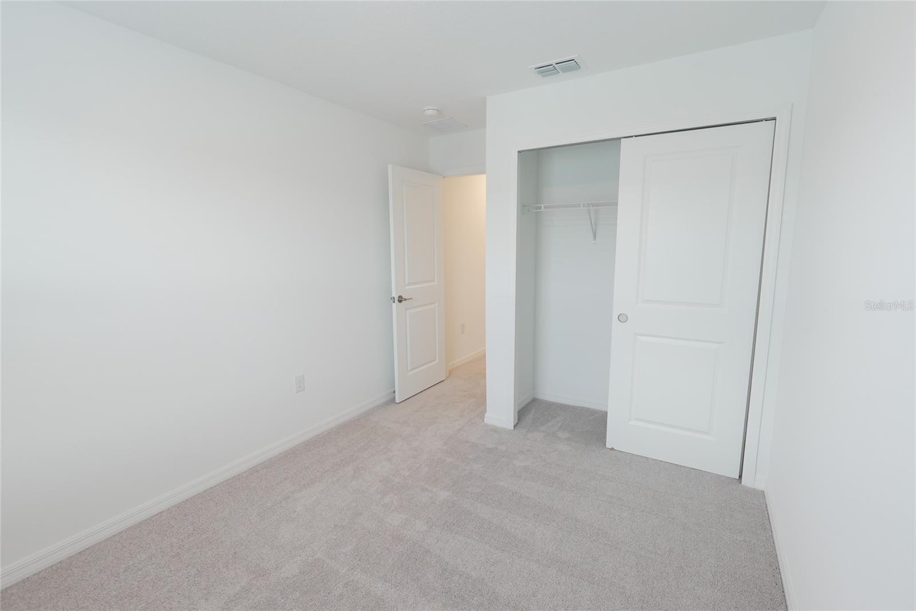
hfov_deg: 96.7
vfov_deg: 73.8
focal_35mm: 16
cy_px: 306
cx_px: 458
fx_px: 407
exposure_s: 1/40
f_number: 2.2
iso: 100
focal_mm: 11
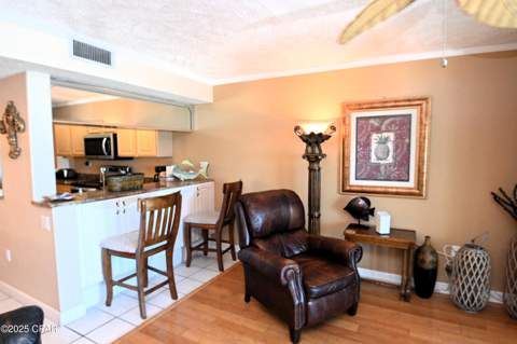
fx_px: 273
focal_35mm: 19
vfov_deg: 64.4
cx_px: 258
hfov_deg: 87.0
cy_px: 172
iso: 2200
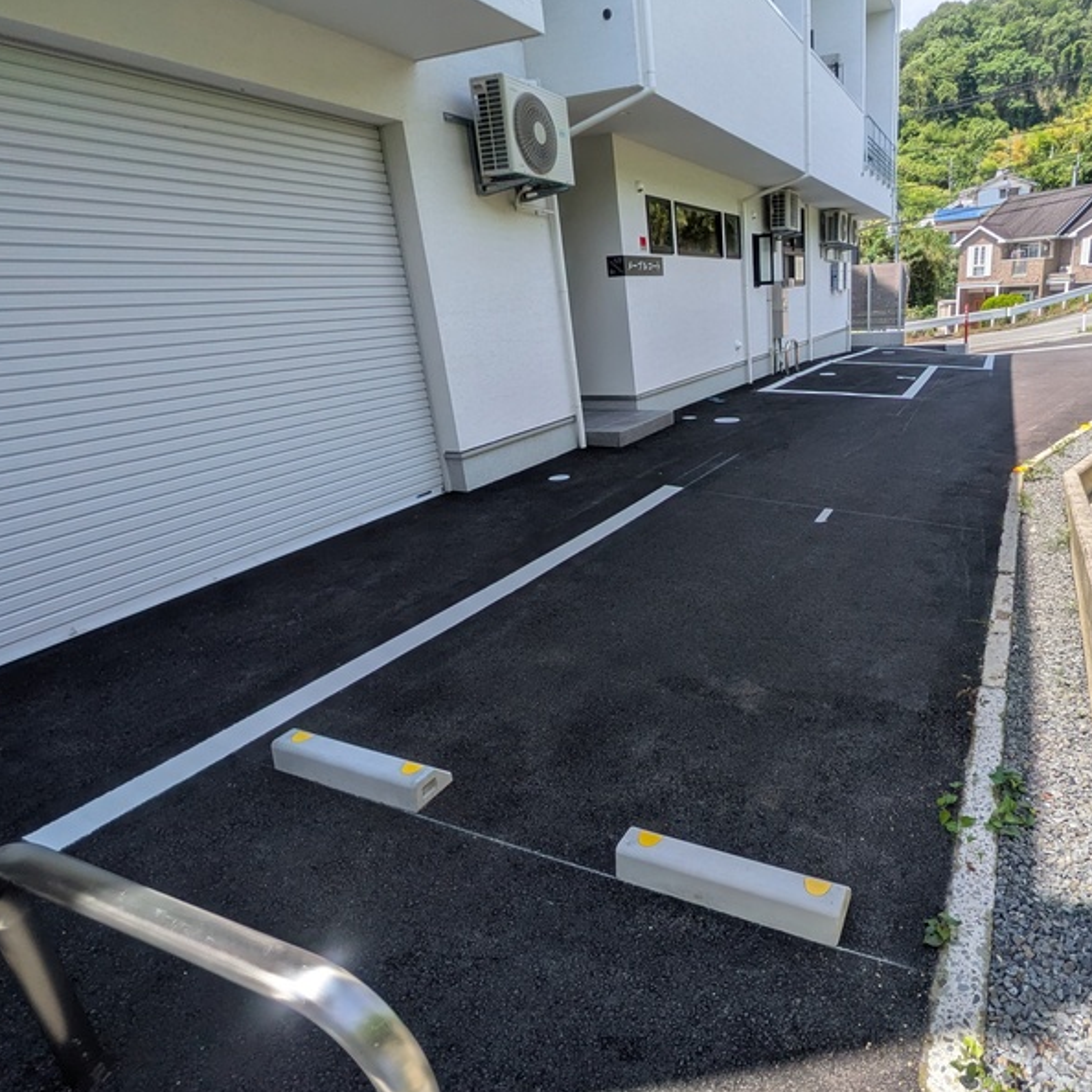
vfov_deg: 74.8
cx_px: 715
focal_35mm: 20
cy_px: 533
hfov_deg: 72.9
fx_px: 714
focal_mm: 1.83
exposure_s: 1/1058
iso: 50
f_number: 2.2
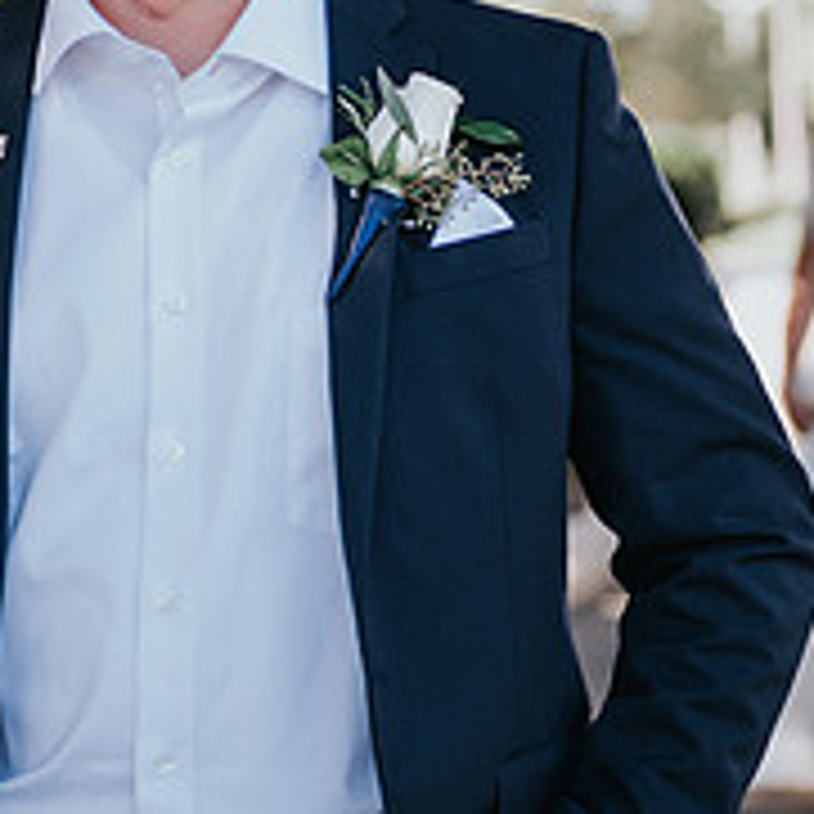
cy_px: 263
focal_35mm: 191
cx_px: 270
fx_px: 5081
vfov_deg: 9.2
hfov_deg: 9.2
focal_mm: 70
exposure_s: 1/160
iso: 125
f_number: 2.8
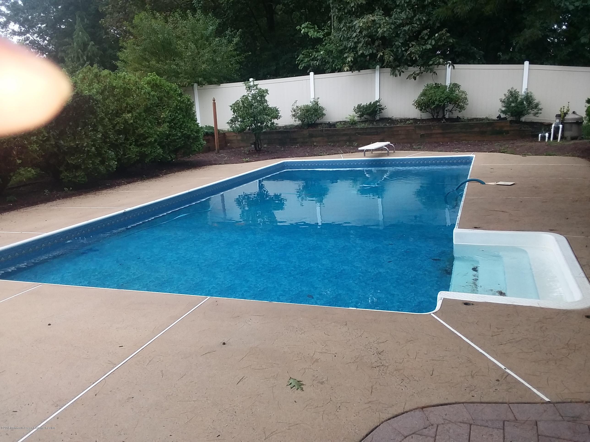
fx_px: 494
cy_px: 221
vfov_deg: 48.2
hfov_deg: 61.7
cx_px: 295
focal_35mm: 29
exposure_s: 1/125
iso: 40
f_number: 1.9
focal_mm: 2.47
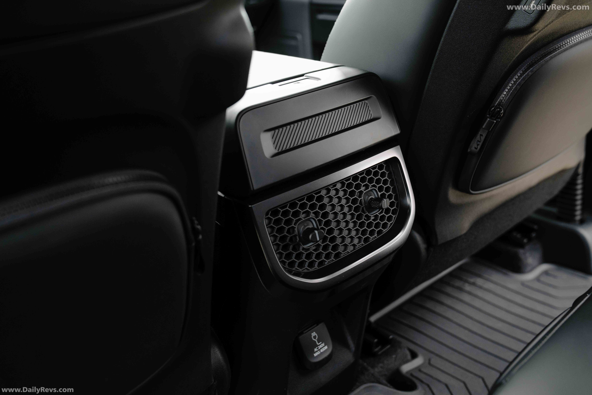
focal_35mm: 38
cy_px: 198
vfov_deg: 35.1
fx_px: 625
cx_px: 296
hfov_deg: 50.7
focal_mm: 38
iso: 800
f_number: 4
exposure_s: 1/160
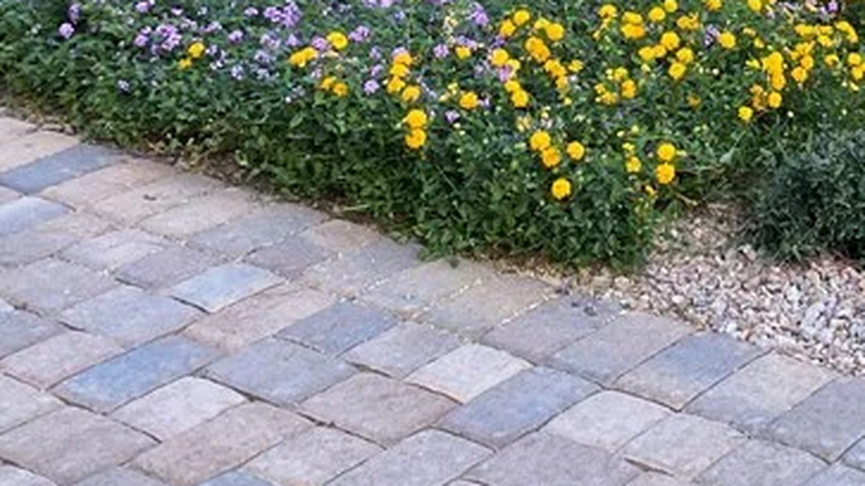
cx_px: 1125
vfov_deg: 13.7
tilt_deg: -4.3
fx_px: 1835
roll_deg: -1.8
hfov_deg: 23.5
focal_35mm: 80
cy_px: -360
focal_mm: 4.25
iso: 50
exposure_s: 1/122
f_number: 1.8
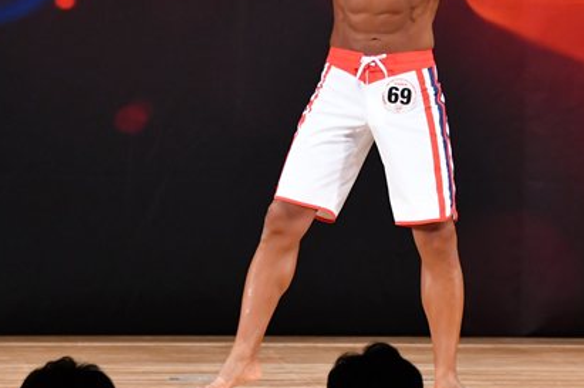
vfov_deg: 3.0
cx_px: 374
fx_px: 7340
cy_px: 117
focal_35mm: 453
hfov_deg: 4.6
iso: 3200
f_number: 5.6
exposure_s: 1/400
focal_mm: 160
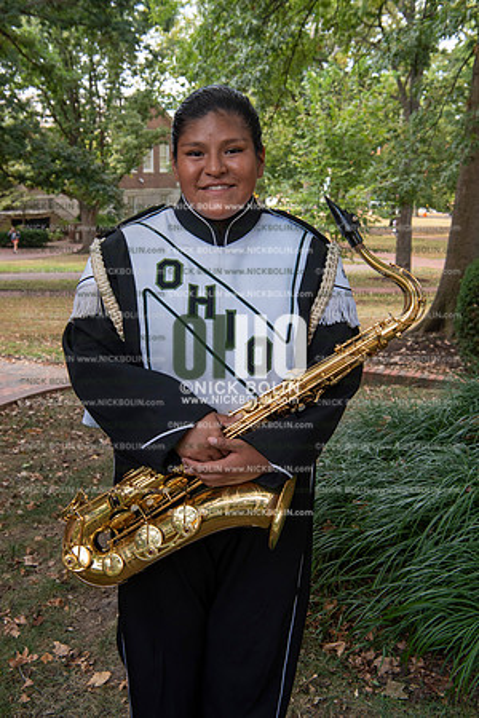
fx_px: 798
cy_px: 359
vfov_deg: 48.5
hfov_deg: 33.4
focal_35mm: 40
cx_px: 240
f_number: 8
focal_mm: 40
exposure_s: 1/100
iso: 500
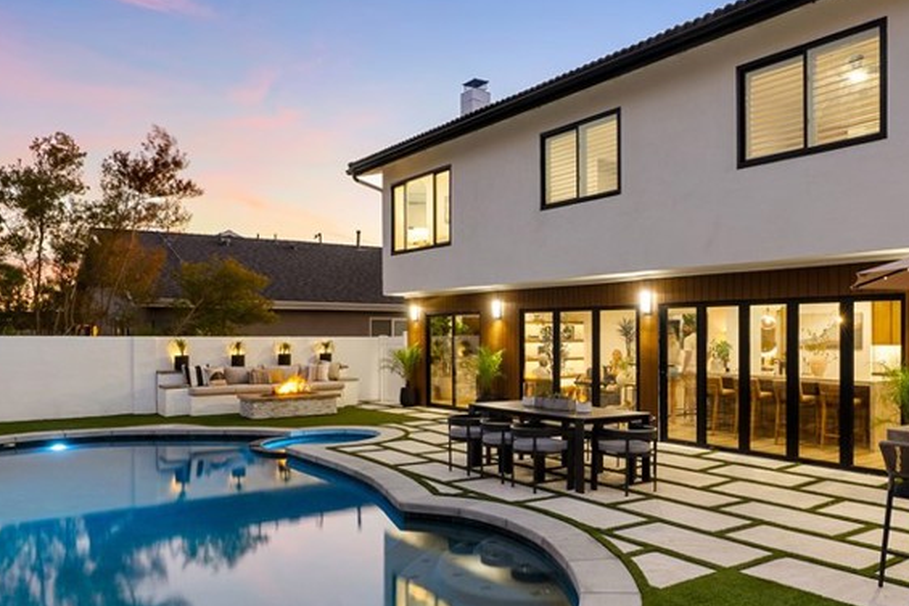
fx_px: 732
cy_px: 346
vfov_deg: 44.9
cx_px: 568
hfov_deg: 62.8
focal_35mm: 29
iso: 100
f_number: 9
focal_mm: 16
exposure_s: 1.3
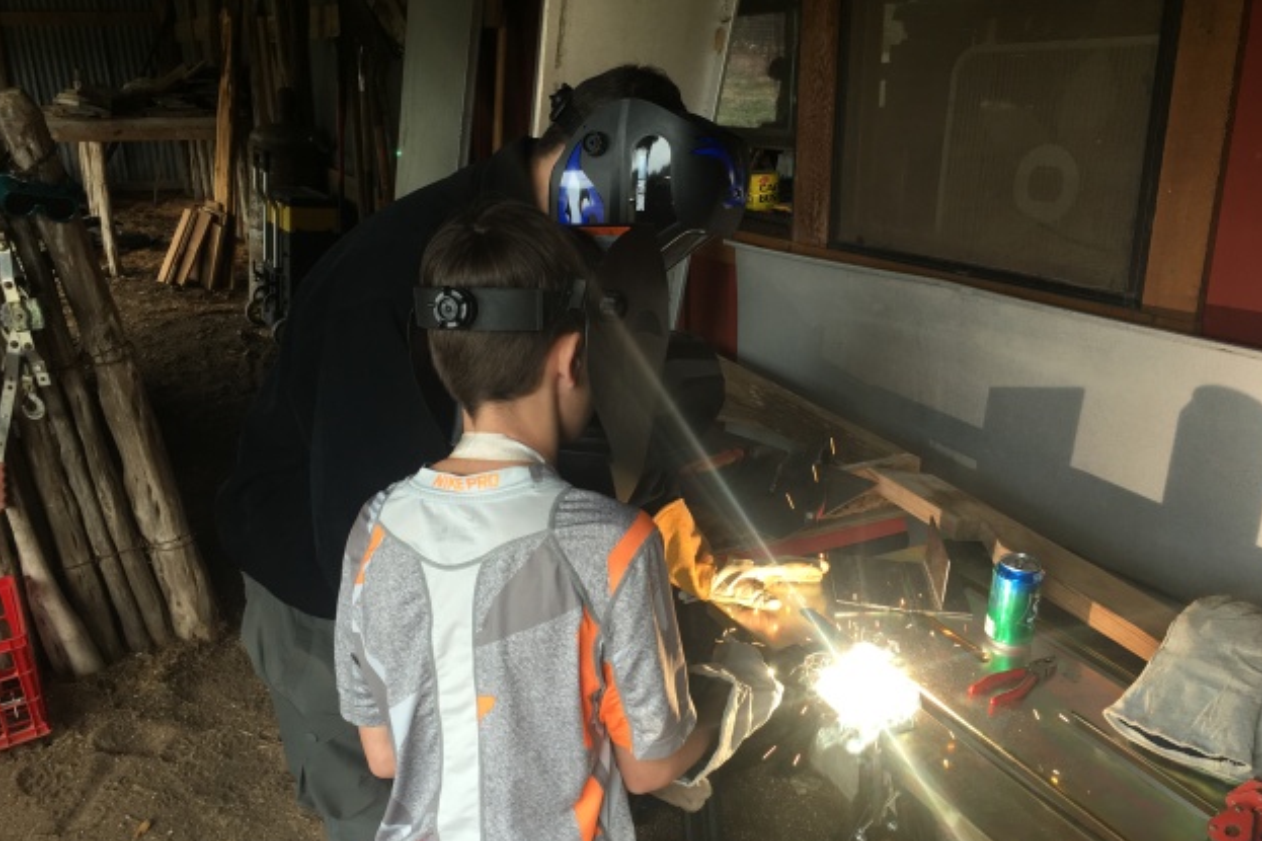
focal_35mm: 31
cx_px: 636
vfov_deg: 42.3
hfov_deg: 60.3
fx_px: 1086
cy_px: 417
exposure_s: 1/120
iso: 40
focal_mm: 4.15
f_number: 2.2
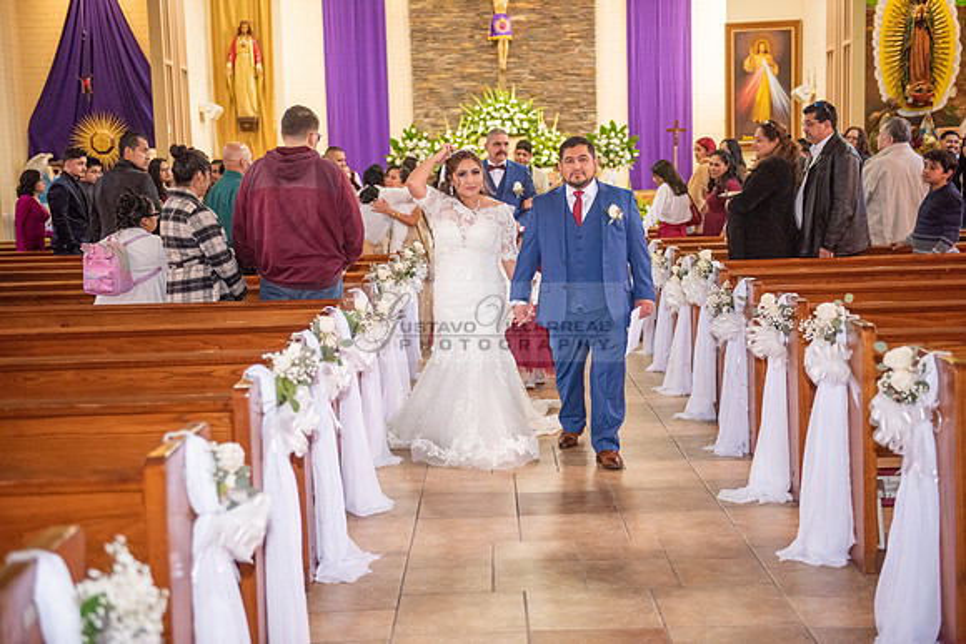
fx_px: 1396
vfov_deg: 26.0
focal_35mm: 52
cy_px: 322
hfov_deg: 38.2
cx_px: 483
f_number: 2.8
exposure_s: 1/160
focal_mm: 52
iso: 2000
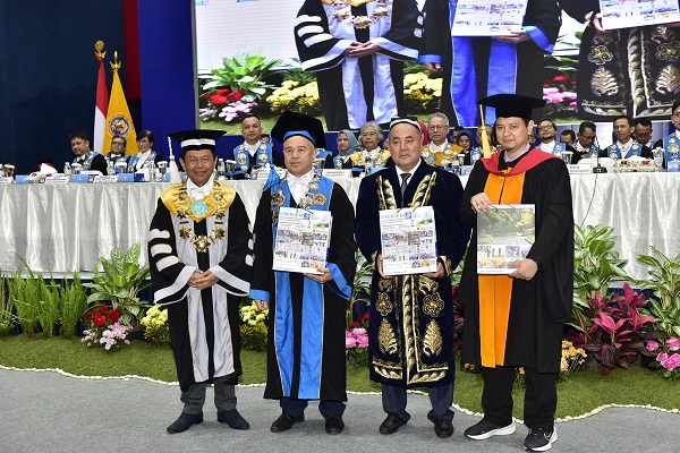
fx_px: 907
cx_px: 340
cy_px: 226
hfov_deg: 41.1
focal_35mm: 48
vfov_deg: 28.1
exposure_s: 1/100
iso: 800
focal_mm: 48
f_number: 4
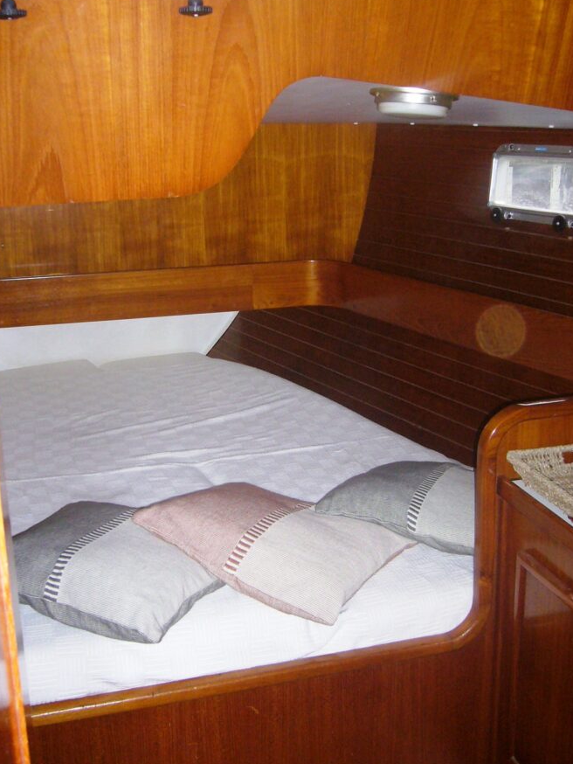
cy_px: 337
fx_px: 904
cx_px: 297
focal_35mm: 41
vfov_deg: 45.7
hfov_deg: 35.1
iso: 200
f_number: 2.8
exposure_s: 1/60
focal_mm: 5.8
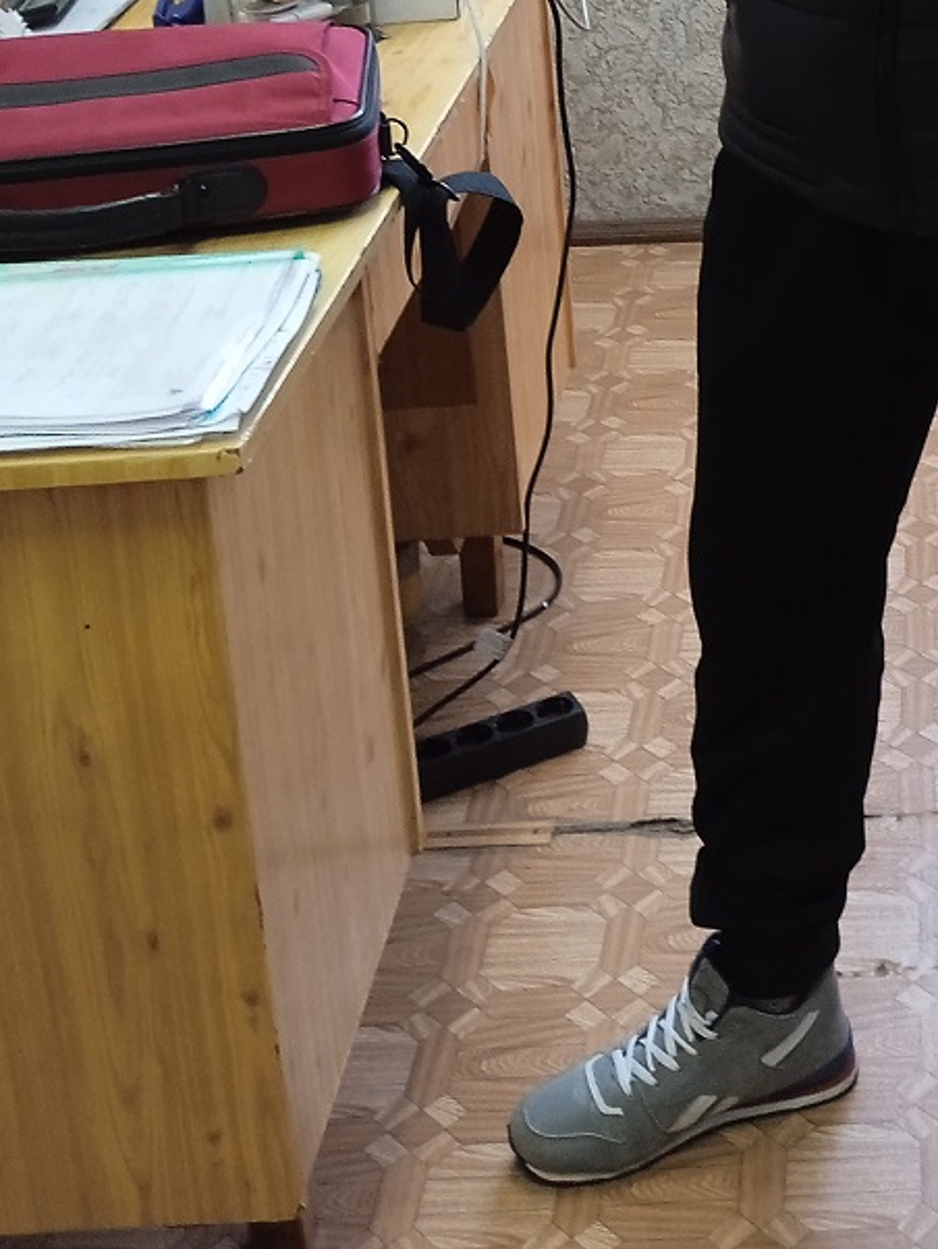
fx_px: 2238
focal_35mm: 62
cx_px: 1025
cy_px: -126
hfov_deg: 22.4
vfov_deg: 28.3
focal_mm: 3.43
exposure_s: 1/20
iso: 594
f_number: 2.2
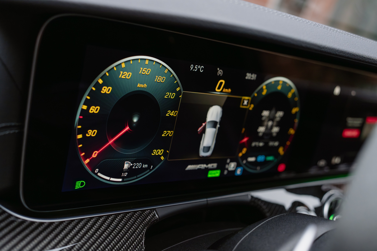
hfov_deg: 48.5
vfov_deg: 33.4
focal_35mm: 40
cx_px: 188
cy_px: 126
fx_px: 419
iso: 800
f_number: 4
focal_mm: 40
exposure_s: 1/125
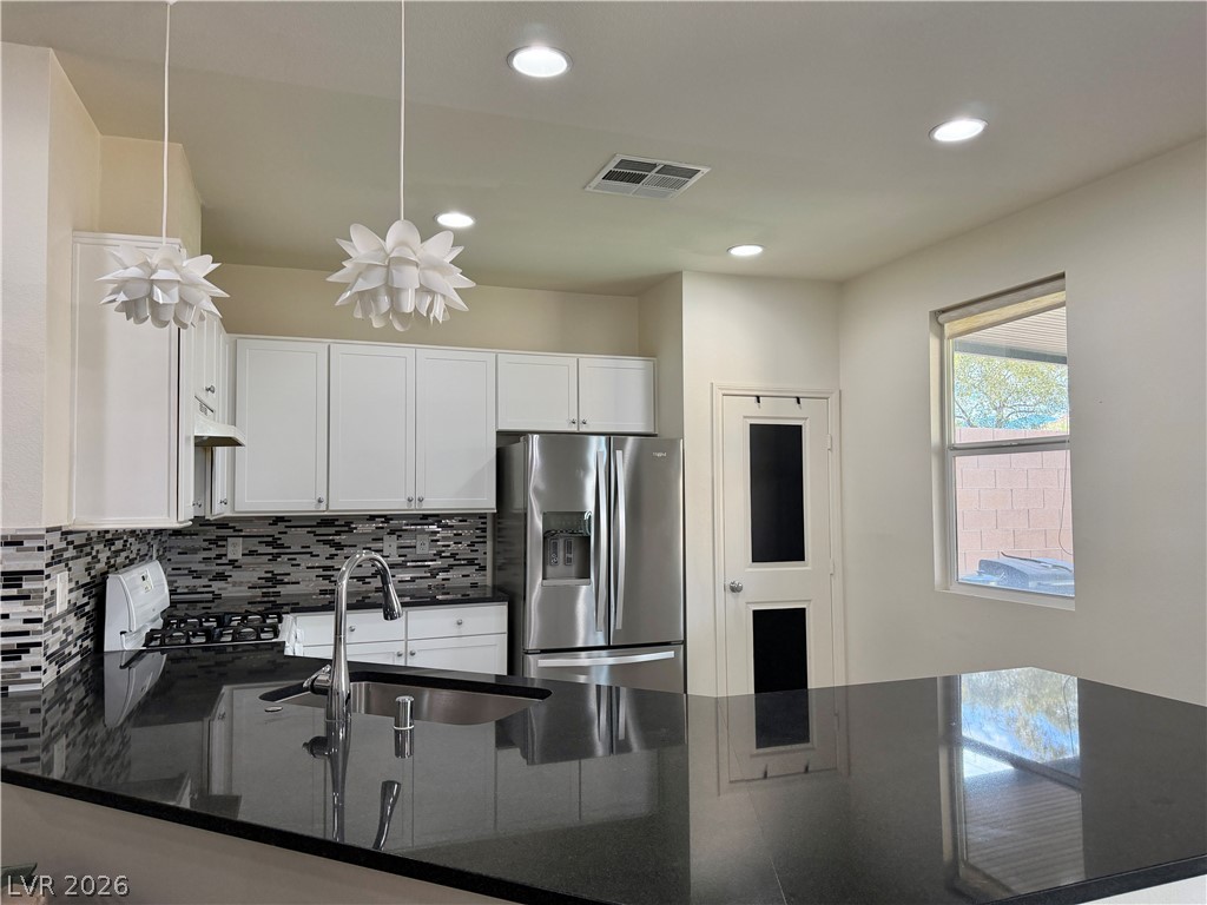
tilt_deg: +2.4
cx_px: 604
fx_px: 837
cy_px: 452
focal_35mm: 24
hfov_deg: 71.6
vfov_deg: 56.8
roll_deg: -0.5
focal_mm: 6.76
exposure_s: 1/182
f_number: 1.78
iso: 200
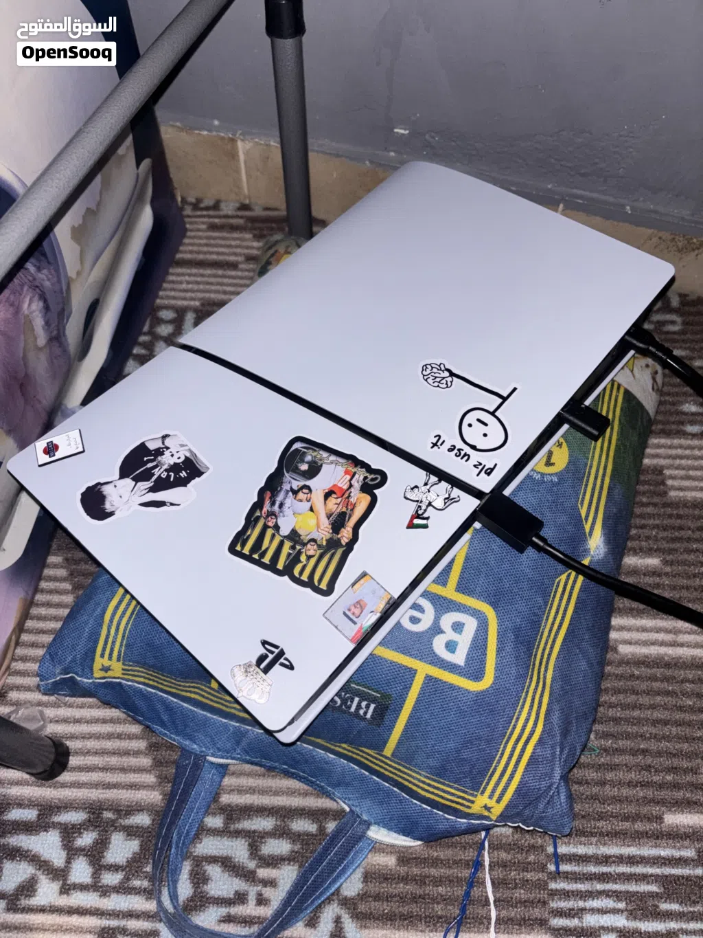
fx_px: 704
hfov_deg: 53.1
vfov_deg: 67.3
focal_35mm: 26
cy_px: 469
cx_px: 352
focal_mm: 5.96
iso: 40
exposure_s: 1/42
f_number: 1.6
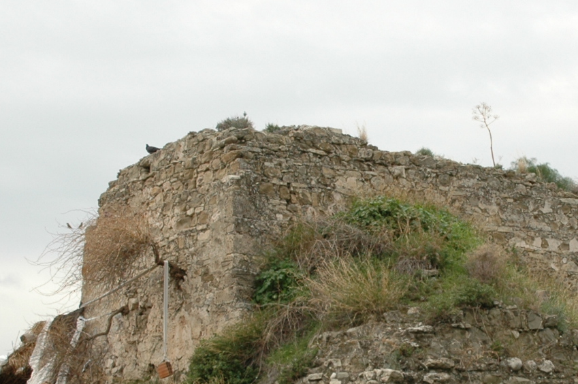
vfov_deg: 14.3
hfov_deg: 21.3
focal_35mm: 95
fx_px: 1524
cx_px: 424
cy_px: 300
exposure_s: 1/200
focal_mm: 24
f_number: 7.1
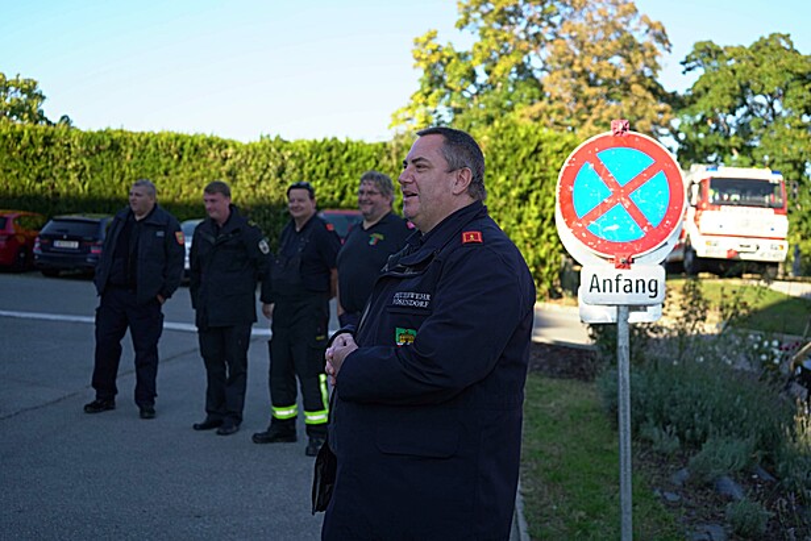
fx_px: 946
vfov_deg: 31.9
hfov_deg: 46.4
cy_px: 270
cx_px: 406
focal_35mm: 42
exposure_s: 1/1000
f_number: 4.5
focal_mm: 42
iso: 320
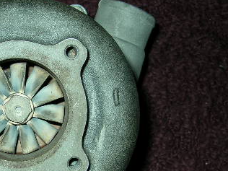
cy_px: 118
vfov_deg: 20.1
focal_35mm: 73
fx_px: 481
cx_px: 21
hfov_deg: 25.8
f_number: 2.7
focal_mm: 6
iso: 50
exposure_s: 1/60.1
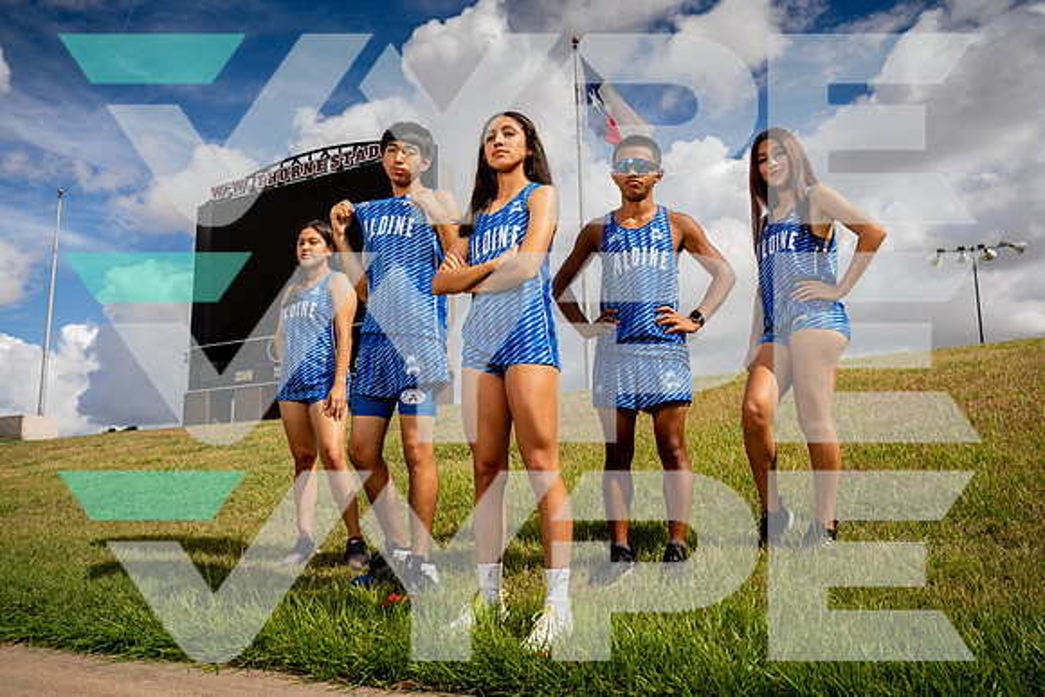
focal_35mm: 29
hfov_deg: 63.6
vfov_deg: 45.0
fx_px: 842
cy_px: 348
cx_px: 522
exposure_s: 1/250
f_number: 8
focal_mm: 29
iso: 80
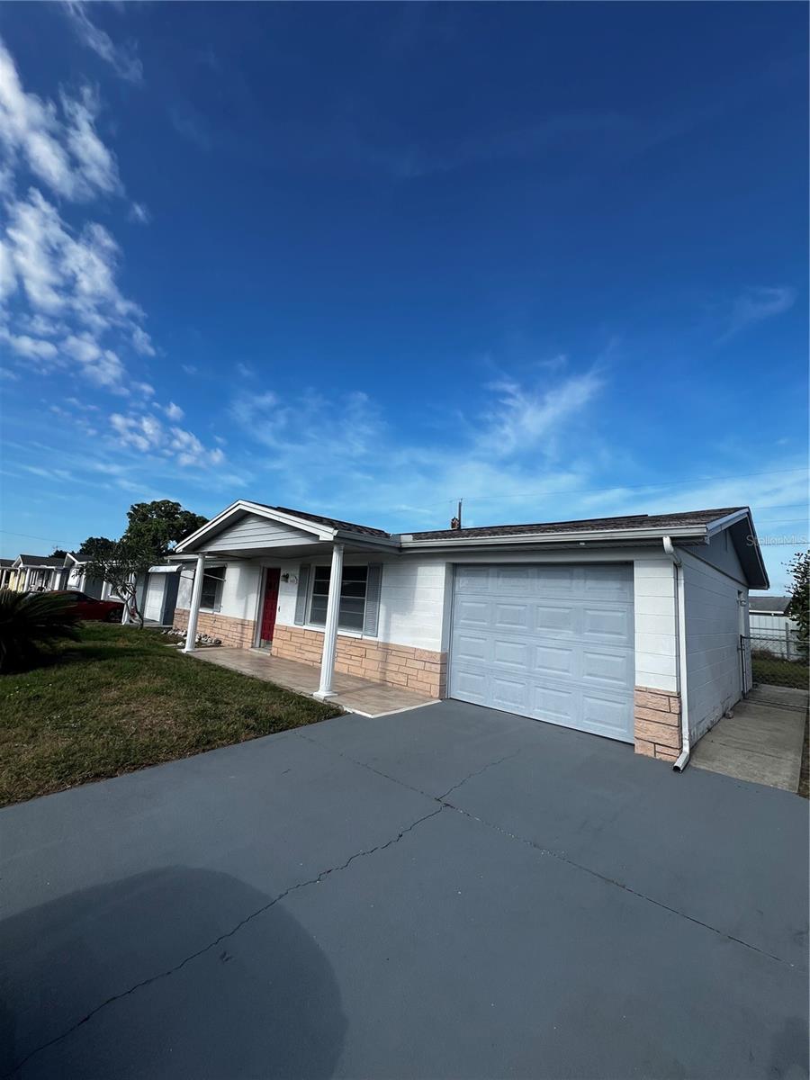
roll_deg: -3.9
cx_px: 405
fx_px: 406
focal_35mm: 13
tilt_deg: +8.0
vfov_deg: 106.2
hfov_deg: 89.9
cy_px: 540
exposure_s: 1/1908
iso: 32
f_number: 1.8
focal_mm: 1.57
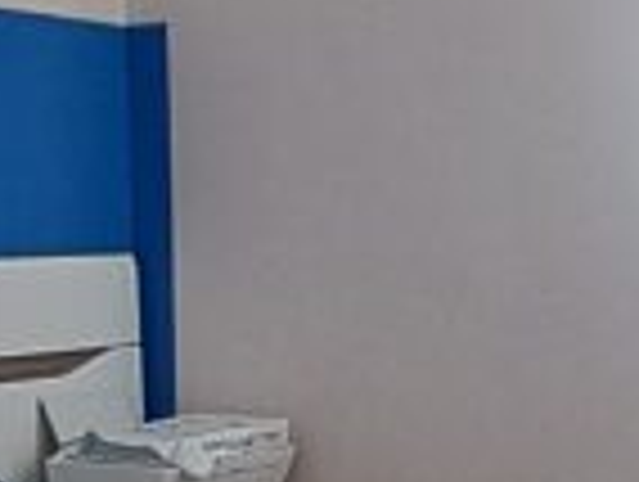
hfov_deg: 26.6
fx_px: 1350
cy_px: 487
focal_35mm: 73
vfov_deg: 19.6
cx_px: 252
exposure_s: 1/50
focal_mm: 1.74
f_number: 2.2
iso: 64
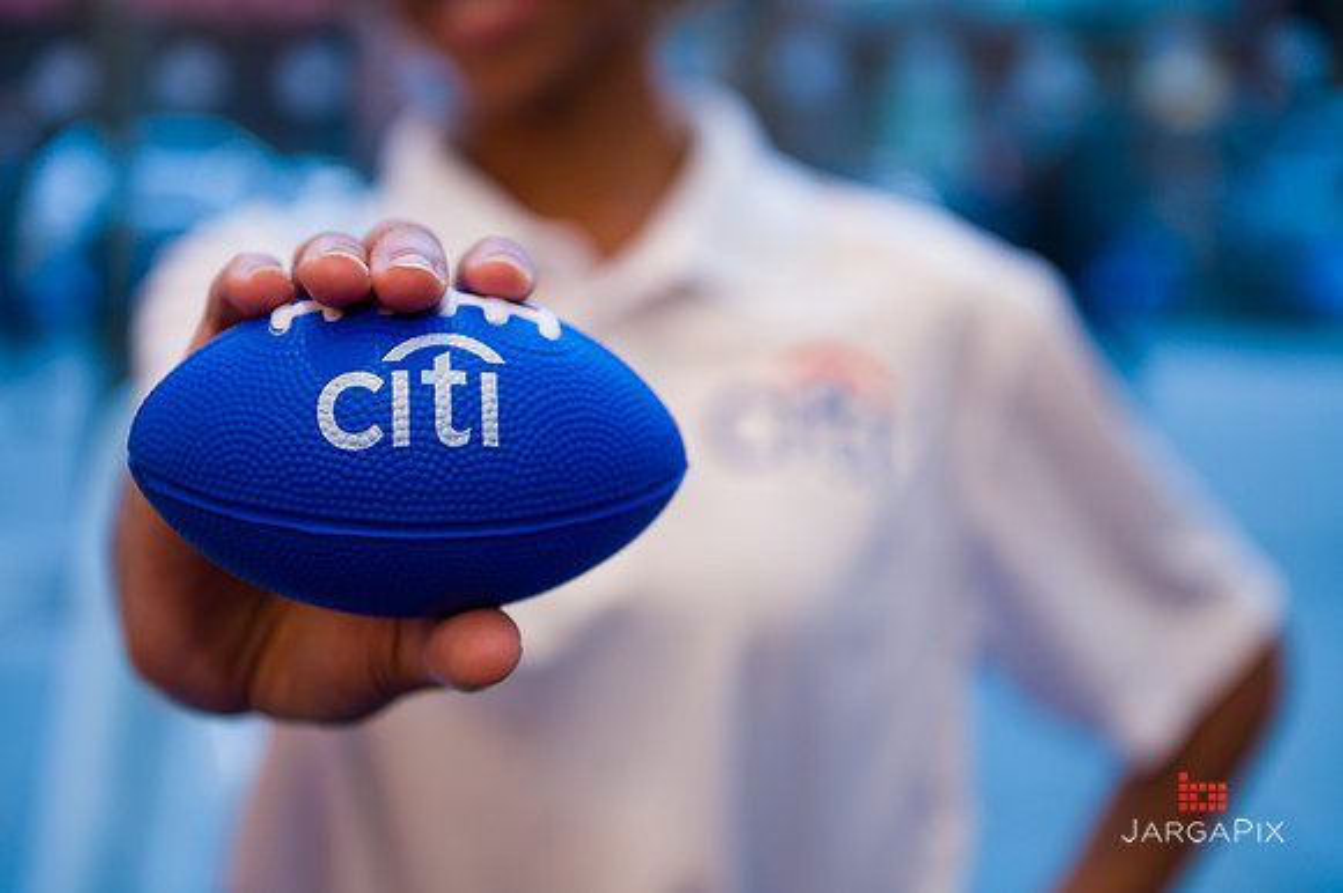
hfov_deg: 35.7
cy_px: 446
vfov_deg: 24.2
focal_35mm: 56
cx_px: 672
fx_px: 2088
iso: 200
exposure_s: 1/200
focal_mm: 56
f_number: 4
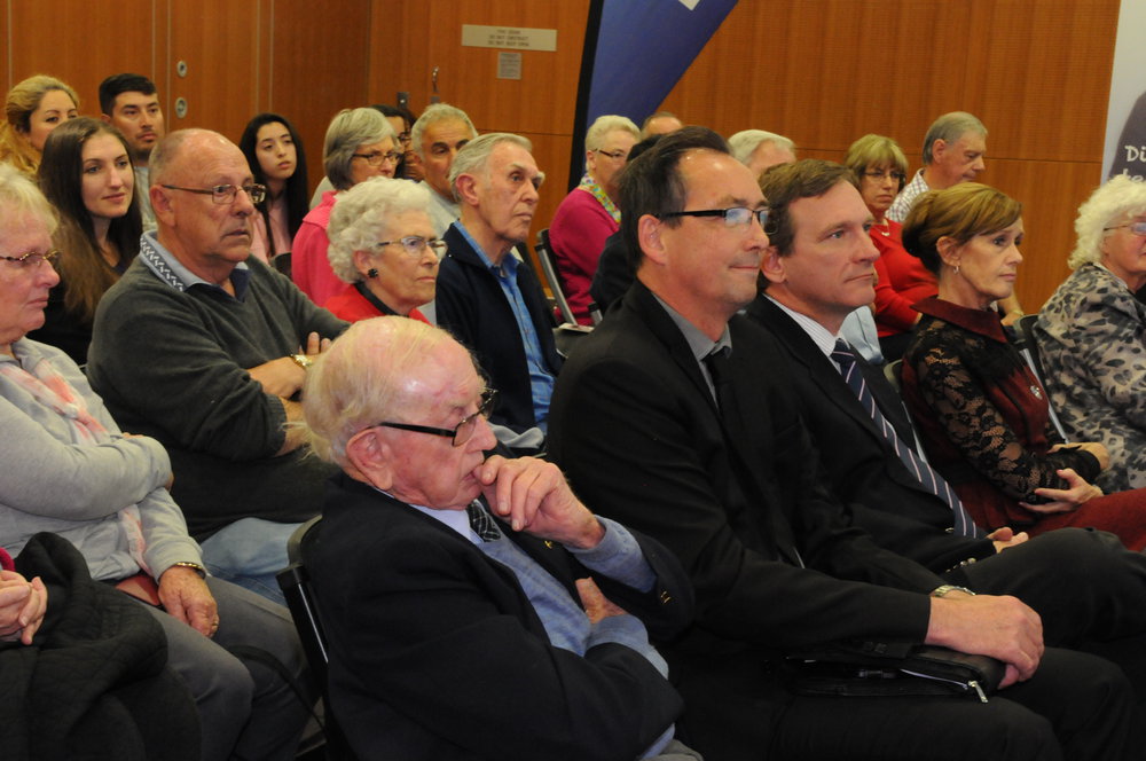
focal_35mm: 82
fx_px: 2623
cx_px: 573
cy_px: 380
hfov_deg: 24.6
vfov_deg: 16.5
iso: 2000
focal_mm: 55
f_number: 9
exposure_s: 1/6
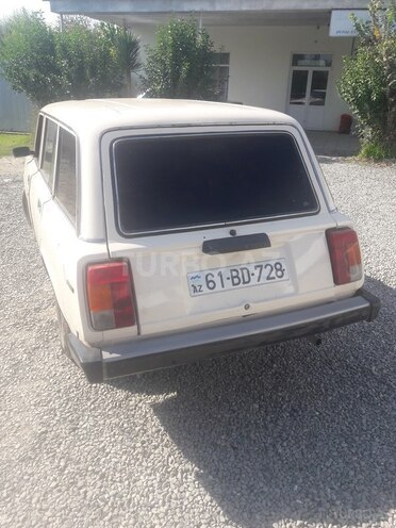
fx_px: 427
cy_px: 264
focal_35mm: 28
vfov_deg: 63.4
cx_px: 198
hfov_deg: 49.7
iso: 40
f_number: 1.9
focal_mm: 3.7
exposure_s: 1/902
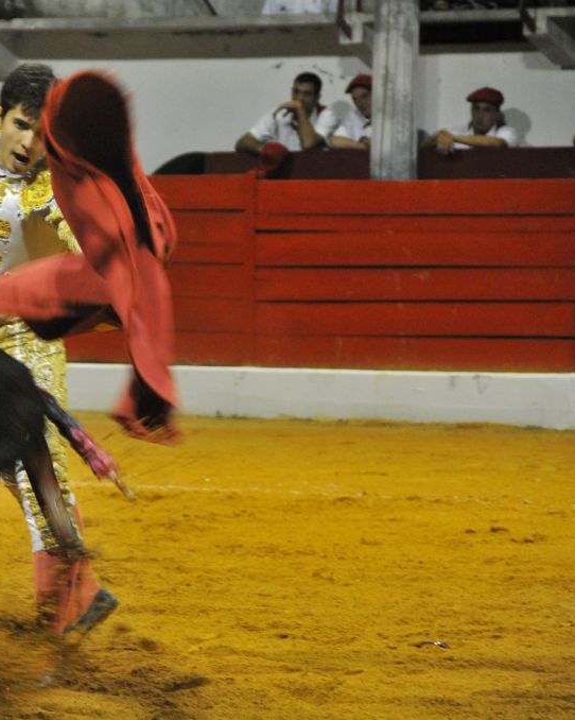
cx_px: 63
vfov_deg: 7.6
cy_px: 360
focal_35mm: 255
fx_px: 5427
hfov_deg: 6.1
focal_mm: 120
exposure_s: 1/90
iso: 1600
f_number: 5.3
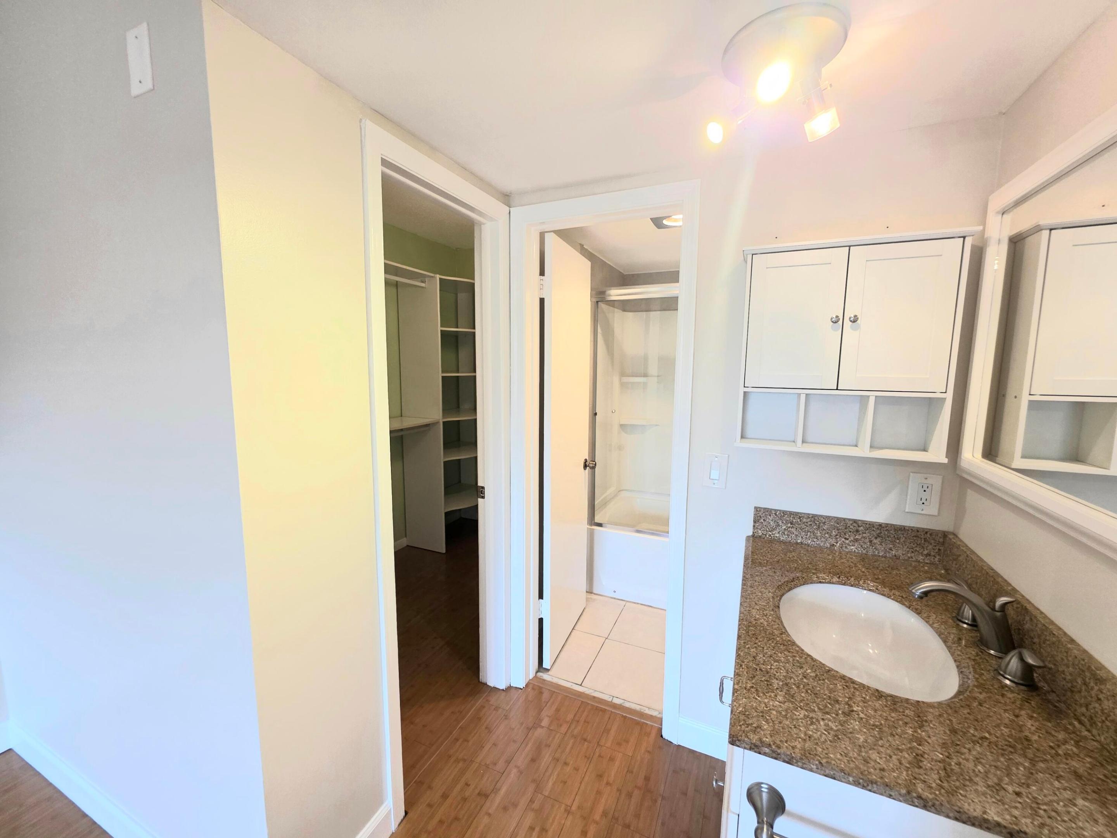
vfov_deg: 89.9
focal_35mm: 13
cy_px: 419
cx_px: 558
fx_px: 419
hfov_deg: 106.2
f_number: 1.9
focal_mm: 2.2
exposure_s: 1/120
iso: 125
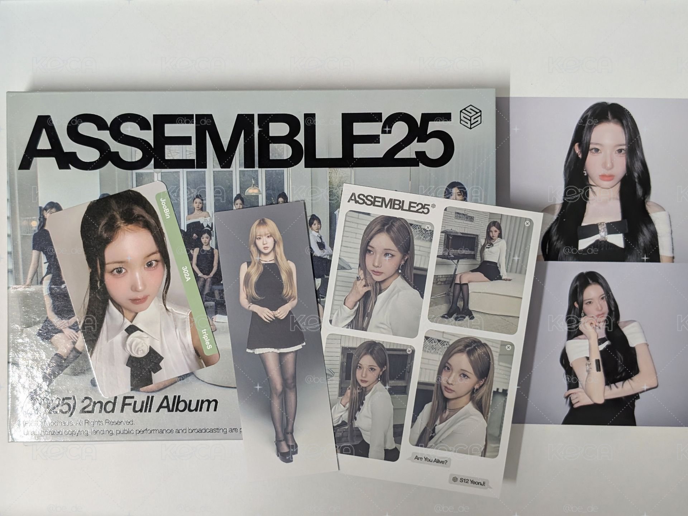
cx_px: 344
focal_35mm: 49
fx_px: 974
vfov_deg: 29.7
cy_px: 258
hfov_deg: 38.9
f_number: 1.68
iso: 149
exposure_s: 1/30
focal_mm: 6.9
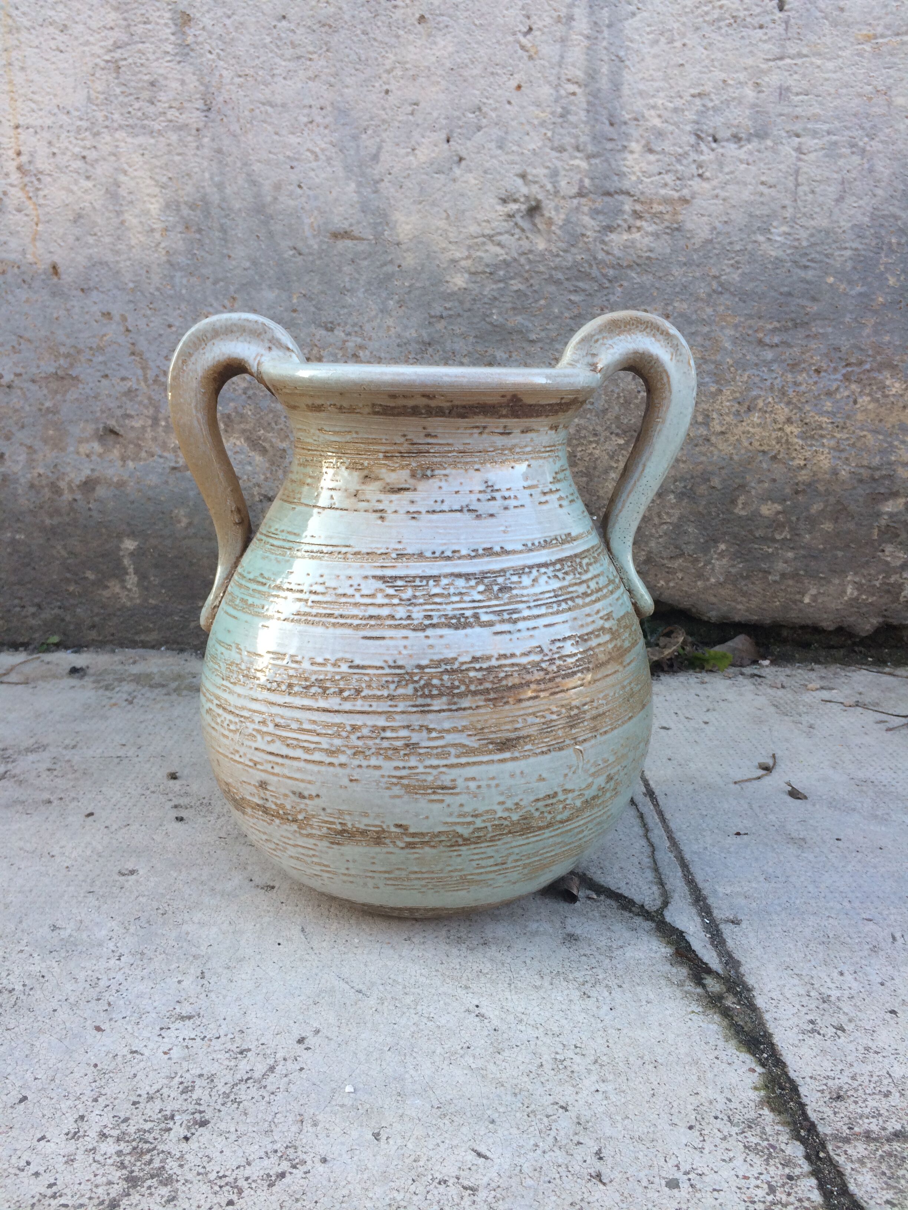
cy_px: 605
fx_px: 1014
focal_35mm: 29
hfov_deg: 48.2
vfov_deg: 61.7
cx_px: 454
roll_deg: -1.3
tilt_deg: -15.8
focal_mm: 4.15
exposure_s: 1/100
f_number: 2.2
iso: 40
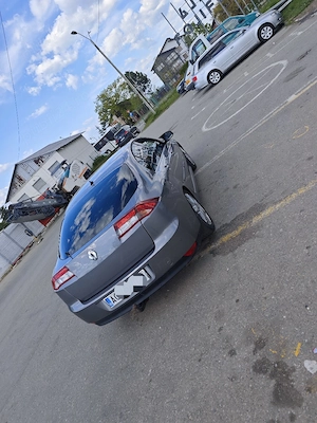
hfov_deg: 58.9
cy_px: 212
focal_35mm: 23
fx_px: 281
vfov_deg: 73.9
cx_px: 158
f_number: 1.6
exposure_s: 1/2000
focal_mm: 6.55
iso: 50
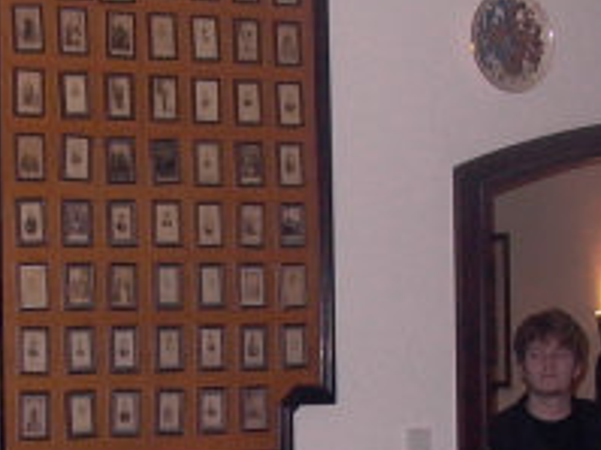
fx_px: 1839
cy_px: 326
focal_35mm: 106
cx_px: 112
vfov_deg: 13.9
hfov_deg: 18.4
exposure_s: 1/64.2
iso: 100
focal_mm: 7.15
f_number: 2.05
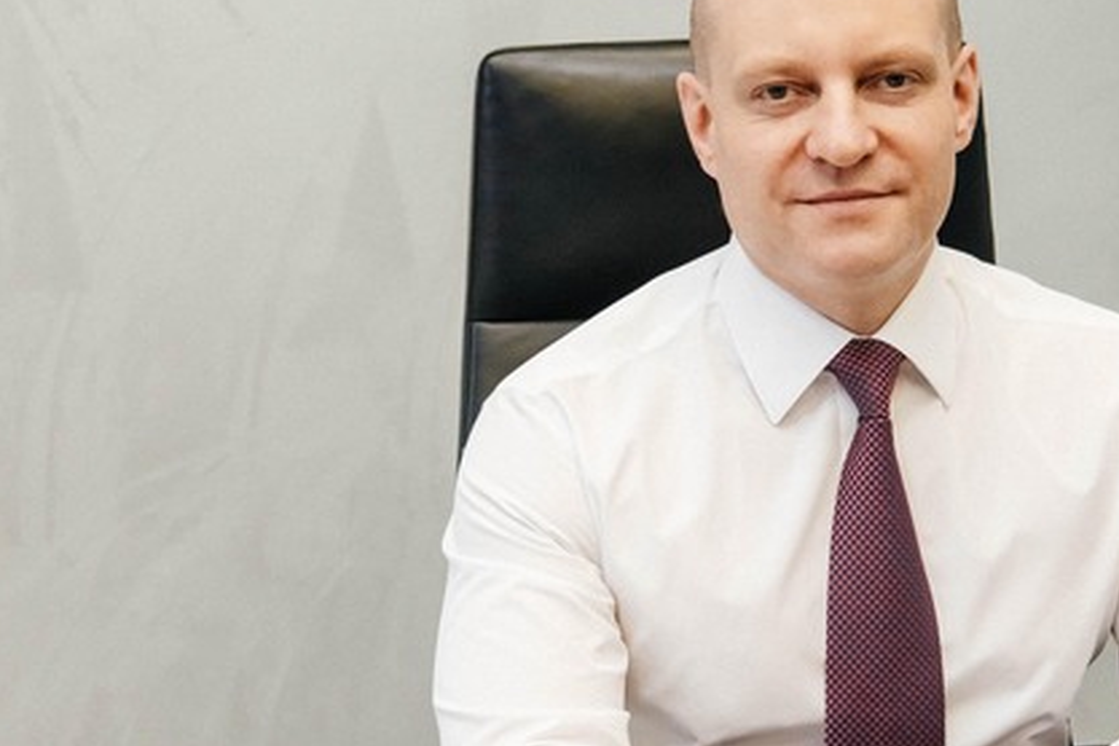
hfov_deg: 24.1
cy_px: 455
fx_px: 2611
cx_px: 735
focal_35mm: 84
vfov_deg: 16.2
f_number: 6.3
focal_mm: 50
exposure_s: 1/160
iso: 1000
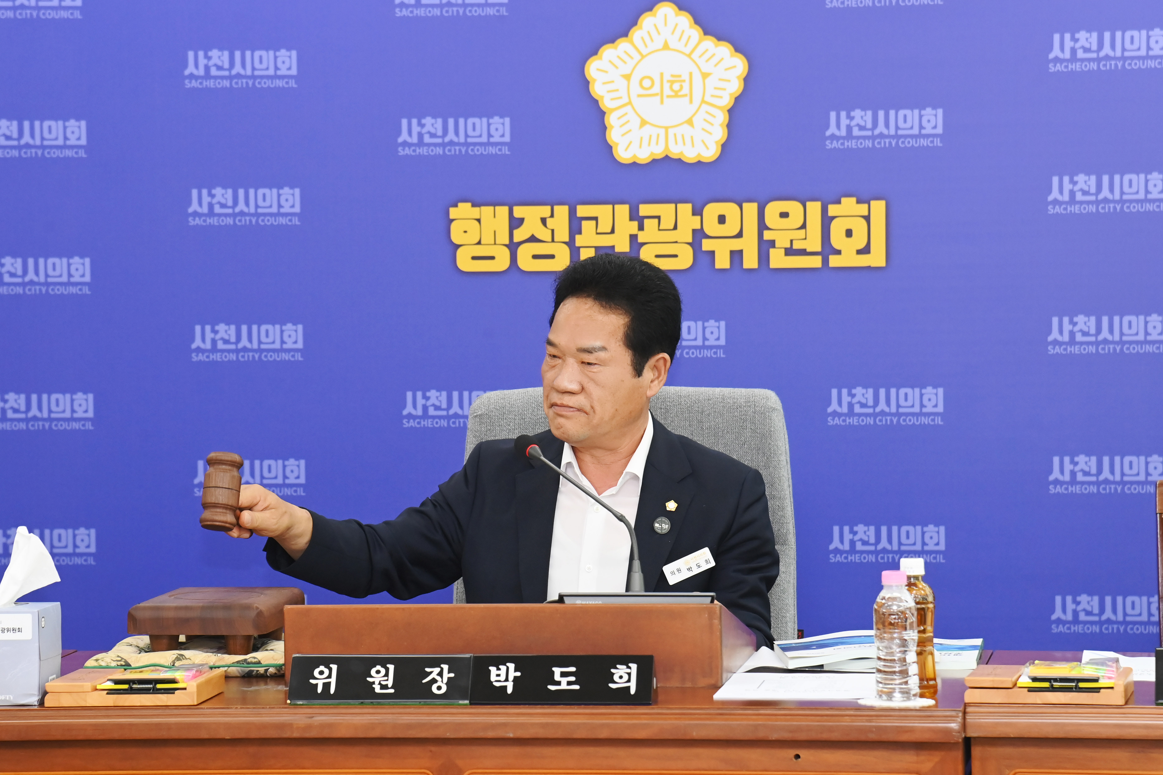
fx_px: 3876
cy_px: 388
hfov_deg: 17.1
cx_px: 582
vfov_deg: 11.4
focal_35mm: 120
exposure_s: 1/250
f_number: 6.3
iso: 2500
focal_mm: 120
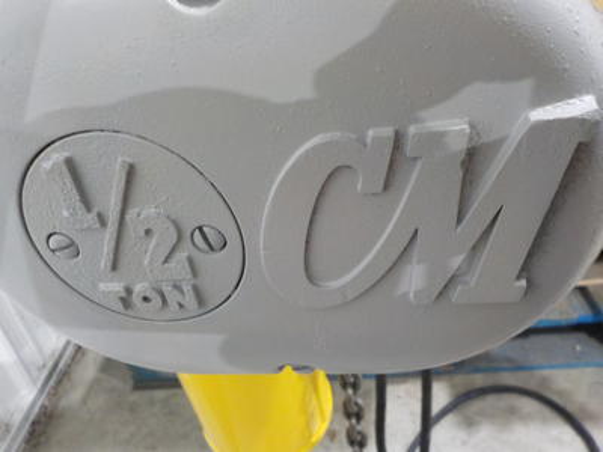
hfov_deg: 60.0
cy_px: 226
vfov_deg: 46.8
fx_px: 523
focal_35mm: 30
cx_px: 302
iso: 400
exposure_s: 1/13
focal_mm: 4.1
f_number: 3.3
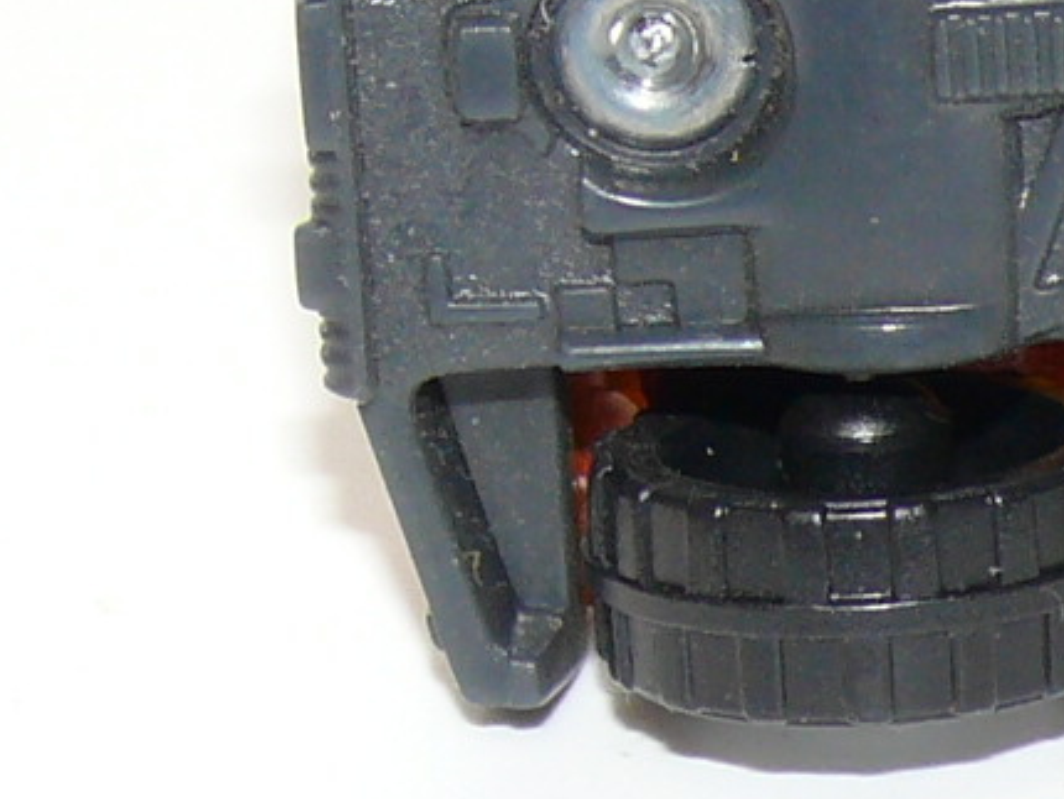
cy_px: -208
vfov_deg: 3.9
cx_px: 1791
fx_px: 11779
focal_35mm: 383
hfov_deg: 5.1
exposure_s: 1/30
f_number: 4
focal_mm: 13.4
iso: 100
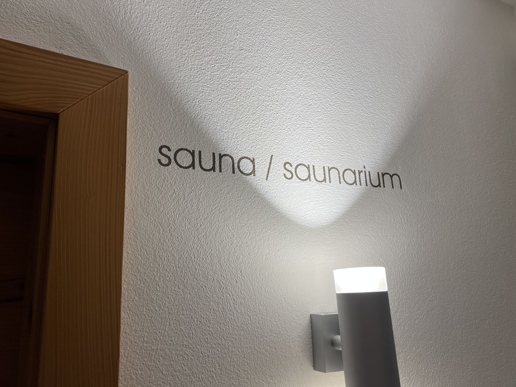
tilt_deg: +14.7
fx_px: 388
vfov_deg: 53.1
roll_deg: +3.8
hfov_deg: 67.3
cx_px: 258
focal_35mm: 26
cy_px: 194
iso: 50
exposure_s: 1/100
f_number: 1.5
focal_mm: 5.7
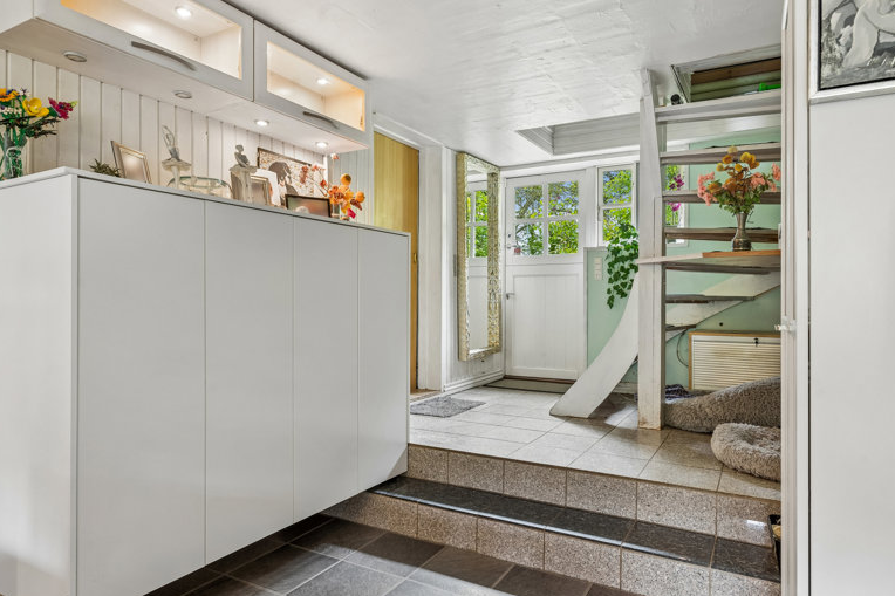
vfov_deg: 57.2
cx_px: 462
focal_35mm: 22
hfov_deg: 78.6
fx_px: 547
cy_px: 303
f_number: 8
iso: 200
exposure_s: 1/2
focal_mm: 21
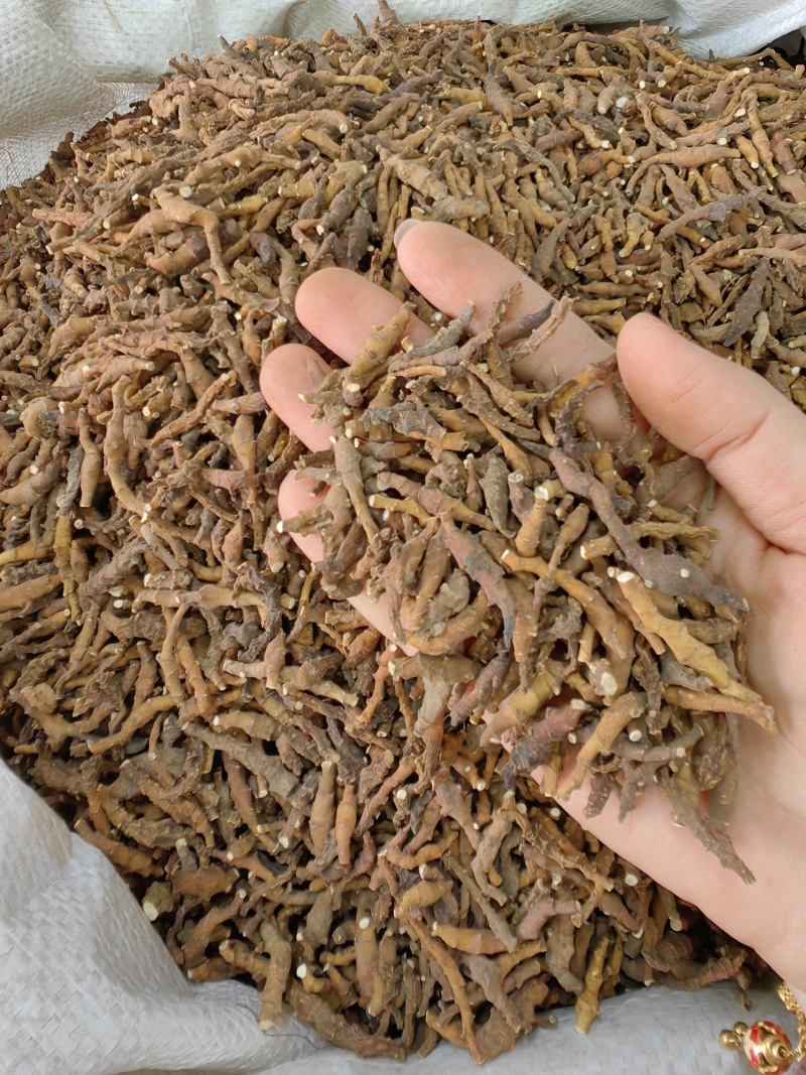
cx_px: 403
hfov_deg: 51.3
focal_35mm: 27
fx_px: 838
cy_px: 538
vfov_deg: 65.3
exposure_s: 1/50
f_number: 2.2
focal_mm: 1.76
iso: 200
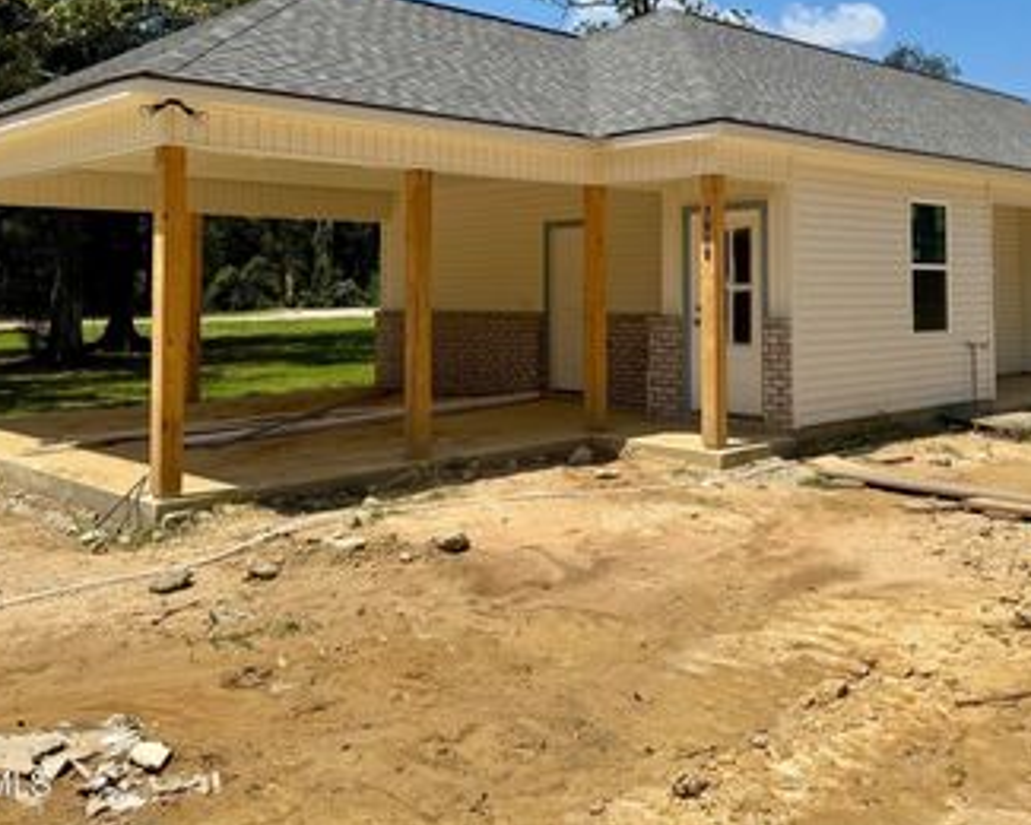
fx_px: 1098
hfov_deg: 50.1
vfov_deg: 40.4
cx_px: 596
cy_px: 243
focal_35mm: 36
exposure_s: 1/6410
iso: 80
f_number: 1.78
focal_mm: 6.76
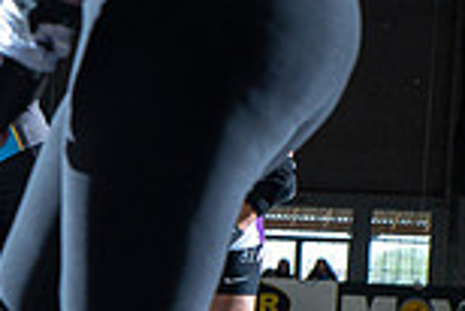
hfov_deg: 10.7
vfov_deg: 7.6
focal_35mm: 181
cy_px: 319
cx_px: -341
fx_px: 2340
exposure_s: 1/160
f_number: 7.1
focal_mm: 48
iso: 800
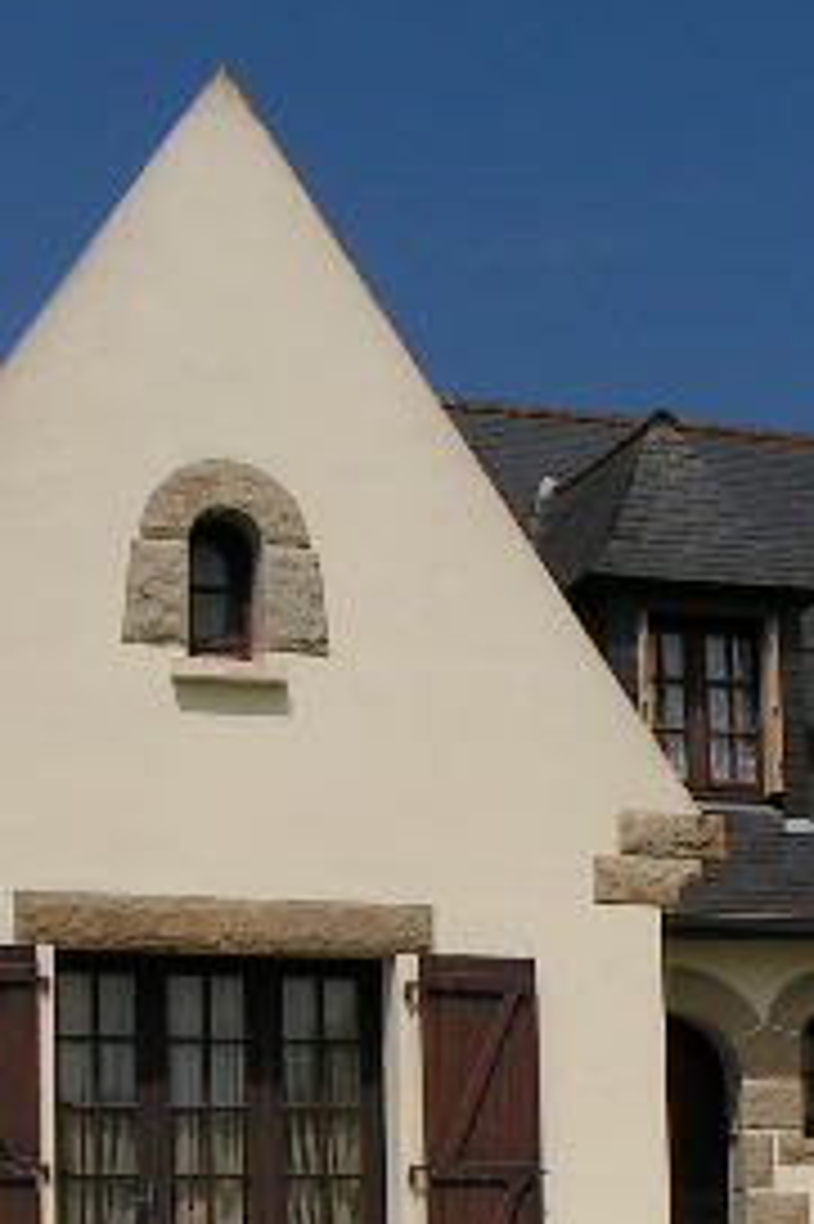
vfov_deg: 21.7
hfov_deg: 14.7
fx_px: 3158
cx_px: 504
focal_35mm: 93
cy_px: 958
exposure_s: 1/1600
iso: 64
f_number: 4.8
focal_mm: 6.4
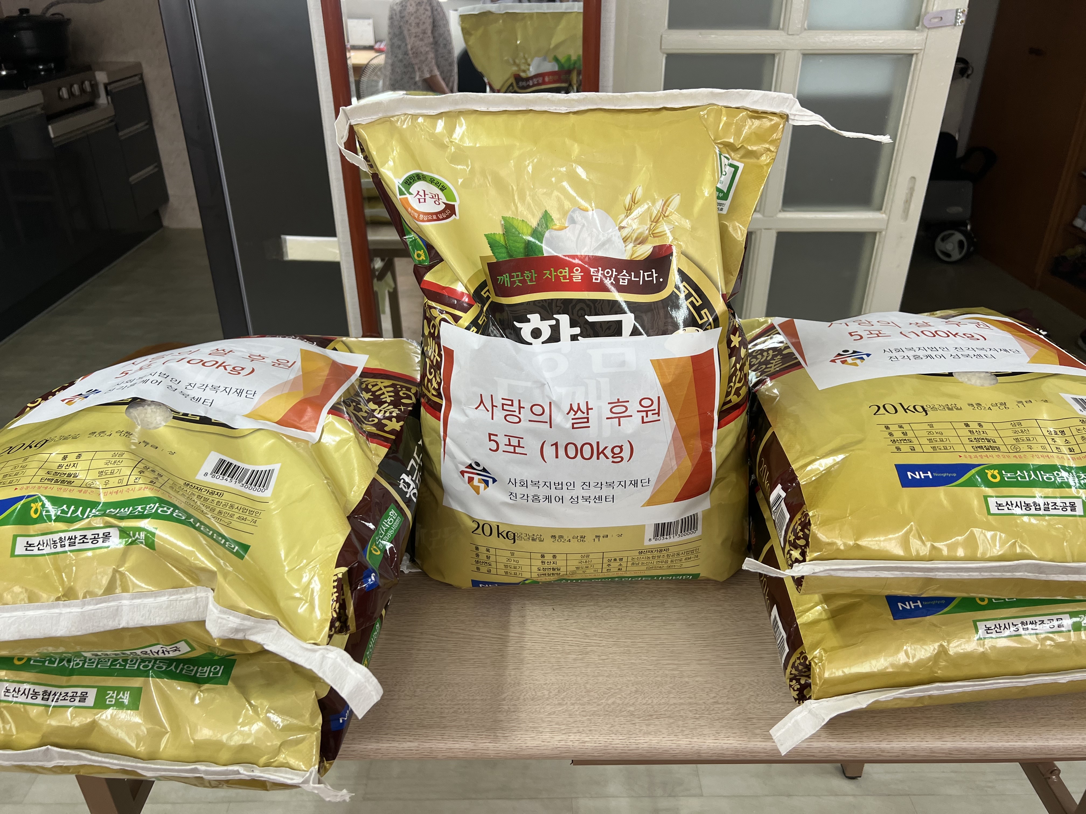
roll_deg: -0.5
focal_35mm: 26
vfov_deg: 53.1
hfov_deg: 67.3
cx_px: 543
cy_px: 407
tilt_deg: -29.7
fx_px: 816
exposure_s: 1/120
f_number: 1.5
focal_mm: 5.7
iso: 100
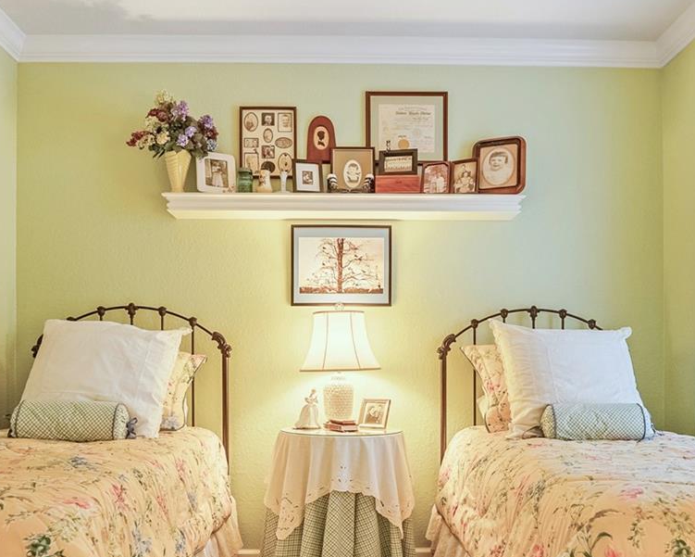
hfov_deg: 62.2
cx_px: 360
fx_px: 576
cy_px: 354
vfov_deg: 50.9
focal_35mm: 28
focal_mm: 14
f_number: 3.5
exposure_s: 1/2500
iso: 1600
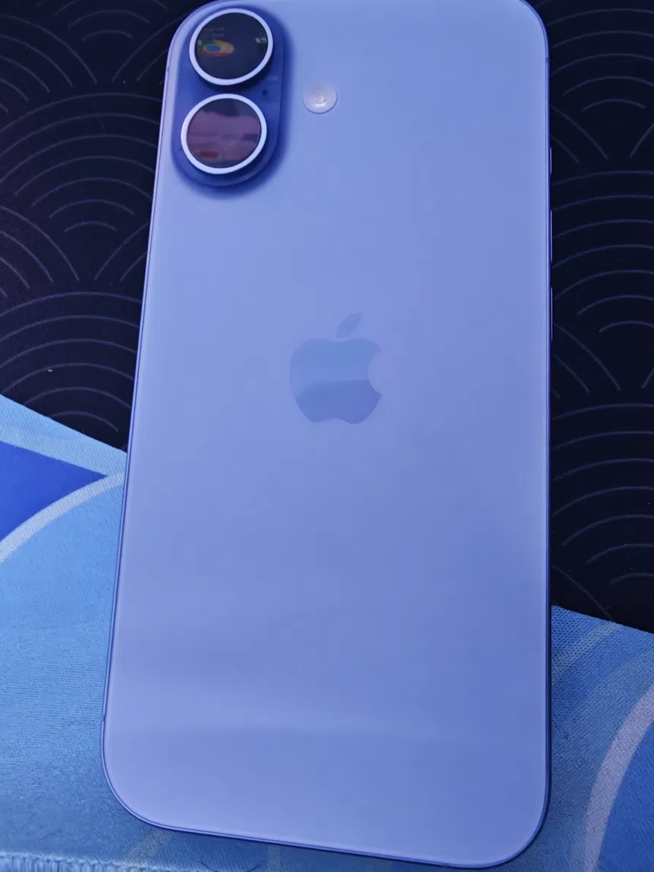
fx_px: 730
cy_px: 398
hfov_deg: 48.2
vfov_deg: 61.6
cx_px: 351
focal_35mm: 29
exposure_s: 1/33.3
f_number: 2.2
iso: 1600
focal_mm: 2.13
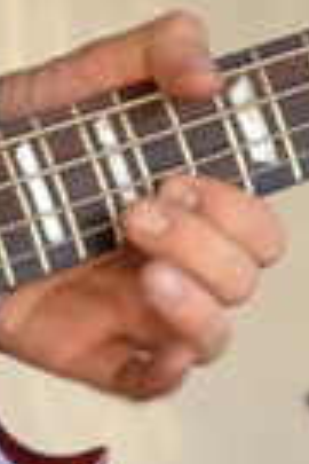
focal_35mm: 606
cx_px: -168
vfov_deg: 3.3
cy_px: 1255
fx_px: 7797
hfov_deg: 2.3
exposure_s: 1/20
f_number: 5.6
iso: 100
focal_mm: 55
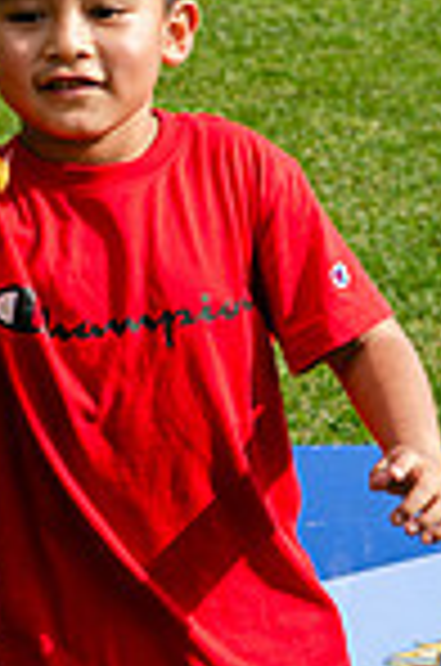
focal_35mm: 558
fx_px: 10301
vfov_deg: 3.7
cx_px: -81
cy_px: 315
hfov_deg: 2.5
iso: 100
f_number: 9
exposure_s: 1/320
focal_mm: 122
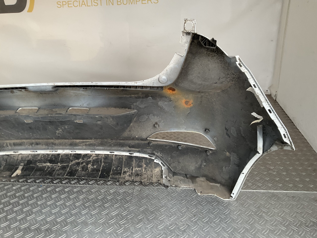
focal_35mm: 29
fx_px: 266
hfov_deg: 61.7
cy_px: 119
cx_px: 158
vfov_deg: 48.2
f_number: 1.8
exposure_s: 1/60
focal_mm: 3
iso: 50
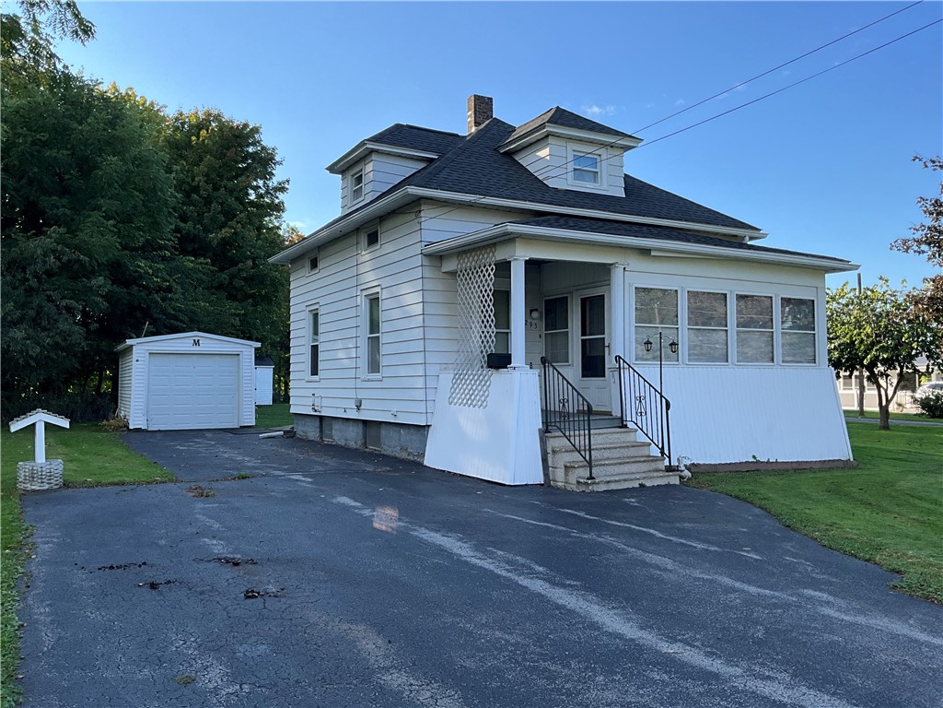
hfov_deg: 61.7
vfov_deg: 48.2
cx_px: 472
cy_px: 354
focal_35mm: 29
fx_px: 790
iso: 25
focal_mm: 3
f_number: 1.8
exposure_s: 1/674
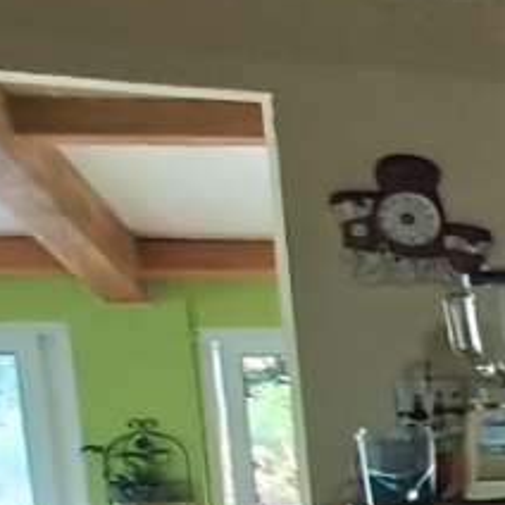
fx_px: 1551
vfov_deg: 17.9
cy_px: 547
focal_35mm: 94
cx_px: 1534
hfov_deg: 11.1
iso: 640
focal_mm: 1.67
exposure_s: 1/33.3
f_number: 2.2
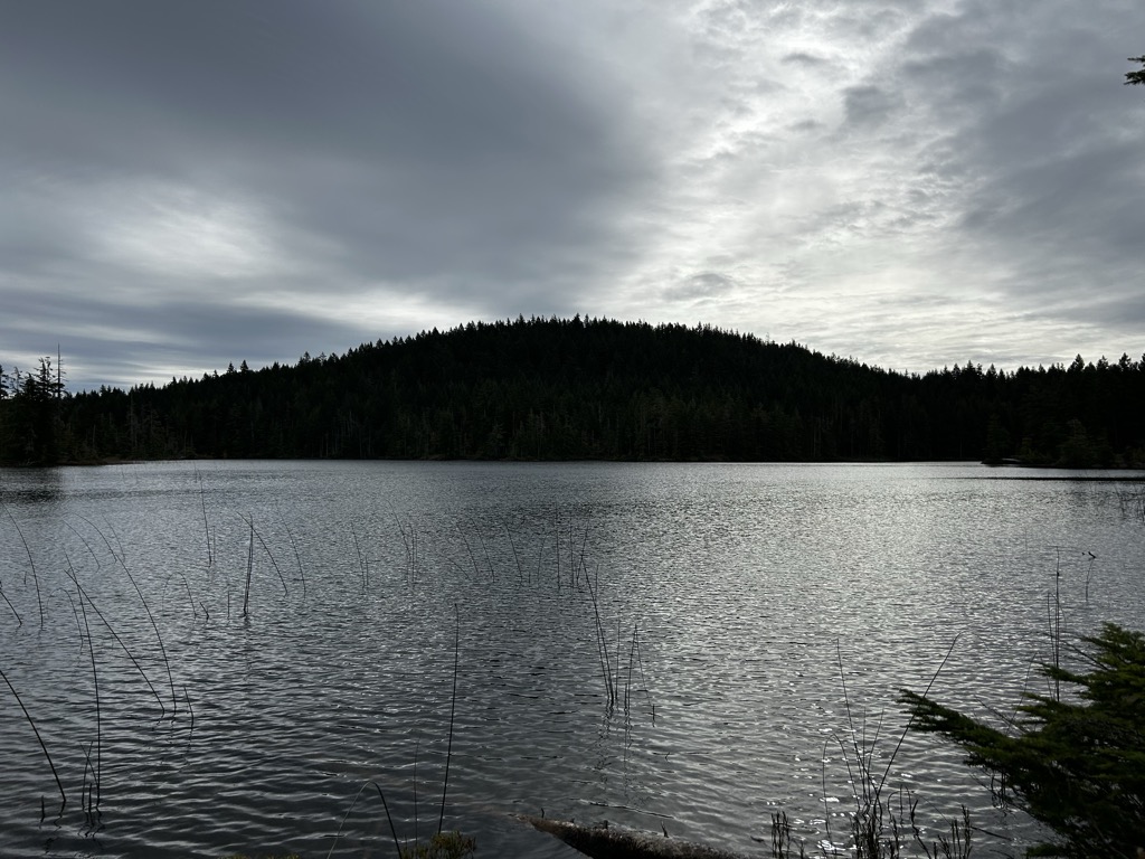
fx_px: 860
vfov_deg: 53.1
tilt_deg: +1.1
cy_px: 430
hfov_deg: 67.3
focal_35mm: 26
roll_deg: -0.1
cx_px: 572
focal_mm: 5.7
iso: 50
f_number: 1.5
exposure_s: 1/8000
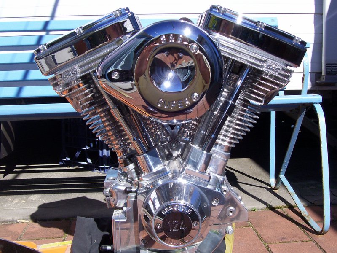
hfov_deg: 42.1
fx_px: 438
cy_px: 126
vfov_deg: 32.2
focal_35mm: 45
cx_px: 168
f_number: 5.4
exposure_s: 1/559
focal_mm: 7.6
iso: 80
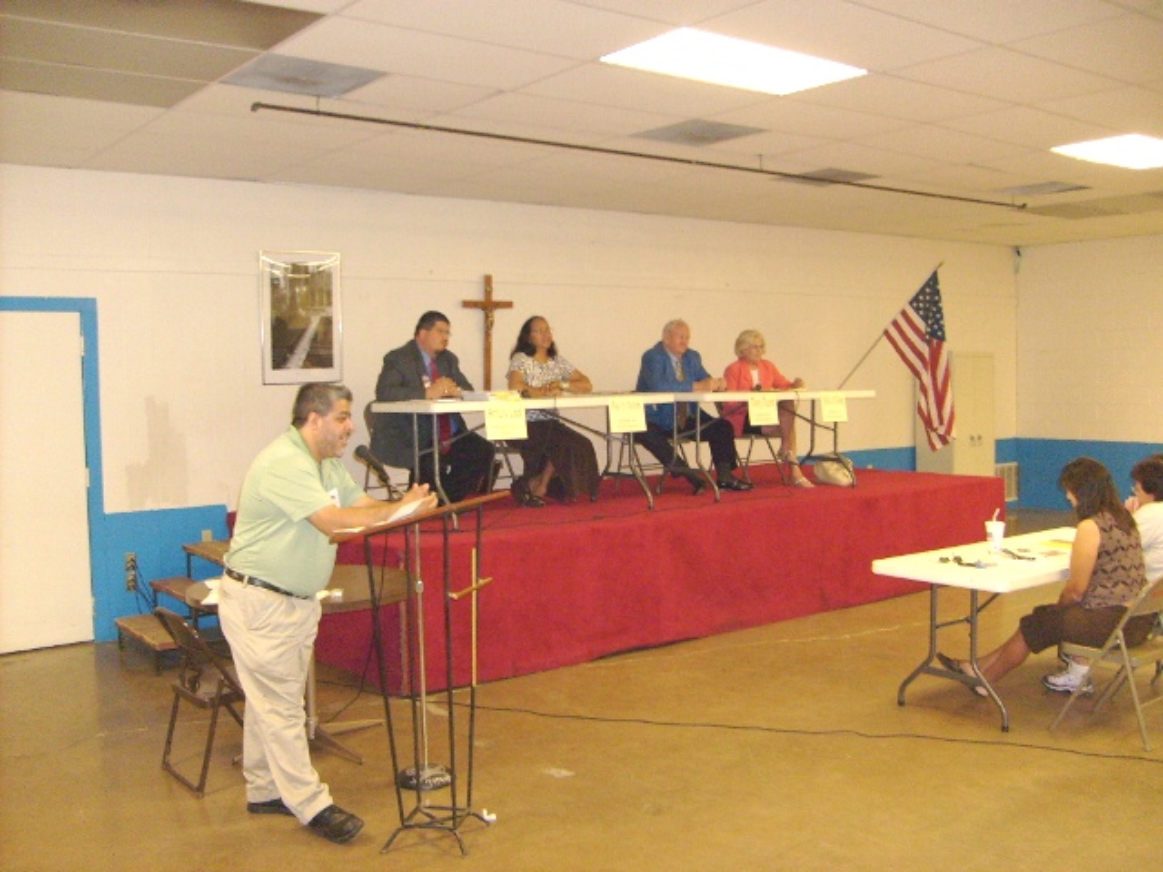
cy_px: 436
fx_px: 1176
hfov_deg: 52.6
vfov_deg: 40.7
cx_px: 582
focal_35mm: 35
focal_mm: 5.8
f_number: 2.8
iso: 200
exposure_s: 1/45
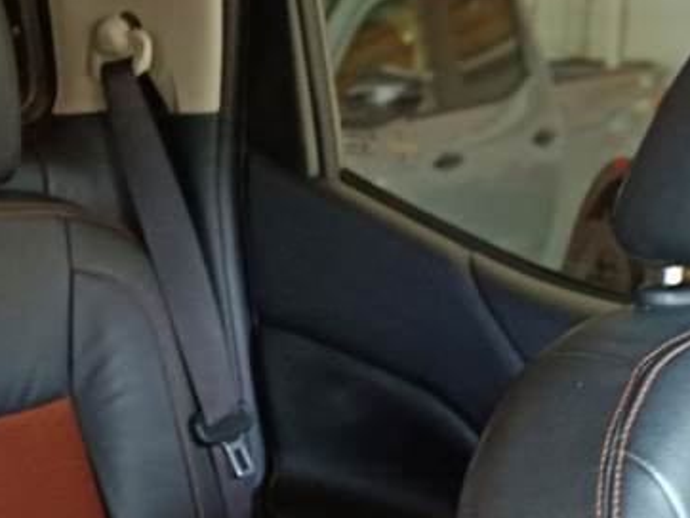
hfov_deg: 23.0
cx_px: 25
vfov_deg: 16.9
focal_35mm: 82
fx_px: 1636
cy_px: 681
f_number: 2
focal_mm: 4.84
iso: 1167
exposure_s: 1/33.3
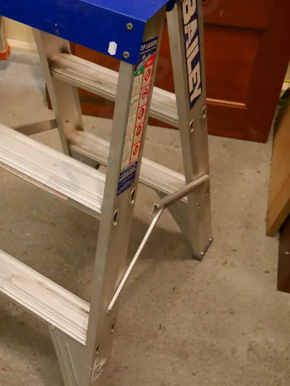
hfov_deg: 30.5
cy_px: 161
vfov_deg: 40.3
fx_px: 525
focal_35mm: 47
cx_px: 80
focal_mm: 15
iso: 3200
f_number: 3.8
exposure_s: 1/125
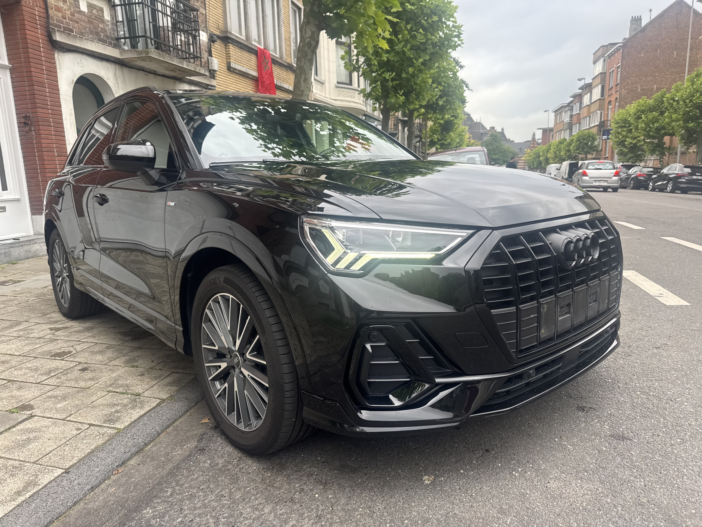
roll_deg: +2.1
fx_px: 487
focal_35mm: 24
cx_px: 351
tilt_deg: -10.8
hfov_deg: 71.6
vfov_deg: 56.8
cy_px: 264
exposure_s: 1/730
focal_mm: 6.76
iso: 80
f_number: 1.78
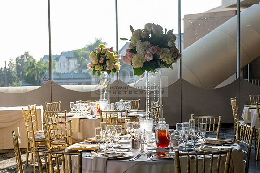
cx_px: 140
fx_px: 443
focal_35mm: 61
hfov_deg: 32.7
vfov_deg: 22.2
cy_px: 91
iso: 800
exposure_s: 1/320
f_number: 6.3
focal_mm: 56
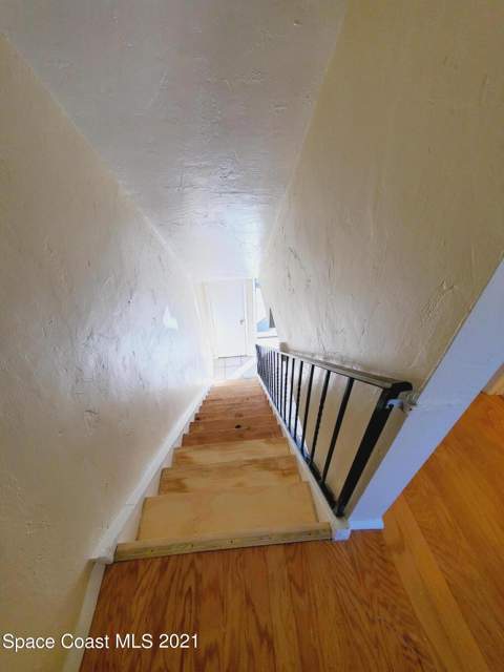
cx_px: 252
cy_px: 336
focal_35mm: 13
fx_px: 252
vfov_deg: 106.2
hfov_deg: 89.9
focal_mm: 1.8
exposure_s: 1/59
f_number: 2.2
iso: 50
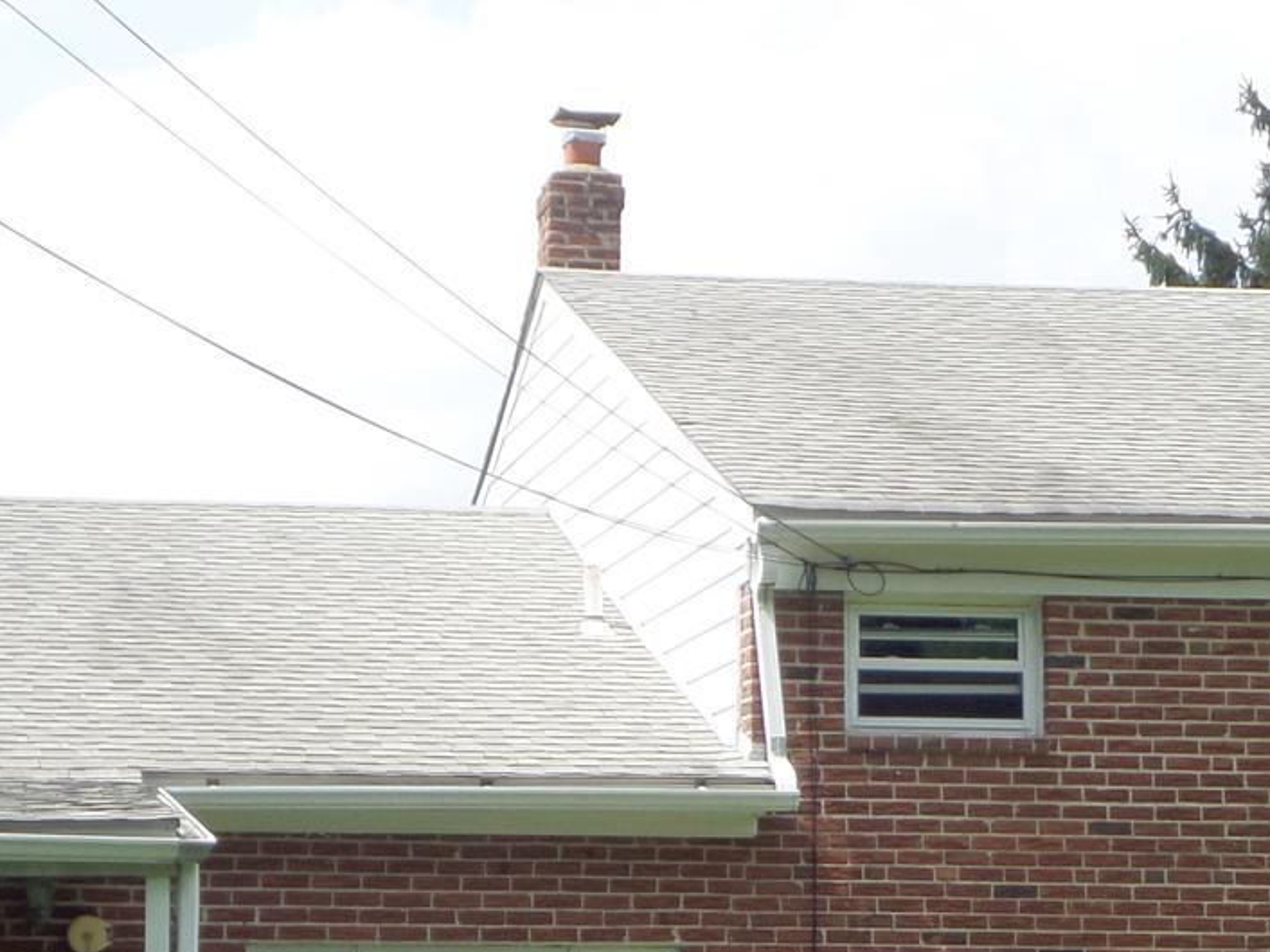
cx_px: 487
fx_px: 4364
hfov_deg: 16.5
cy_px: 691
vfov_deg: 12.4
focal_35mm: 119
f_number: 3.6
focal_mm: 6.8
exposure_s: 1/500
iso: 100
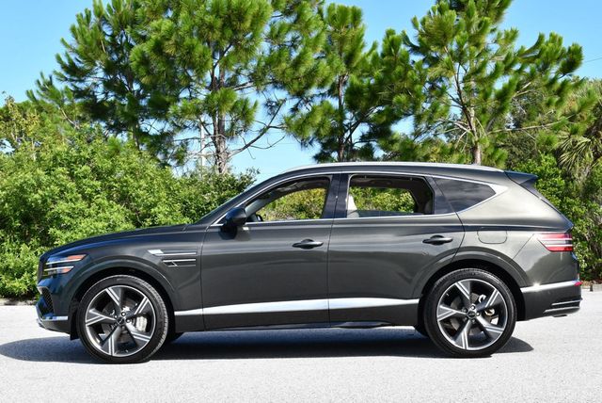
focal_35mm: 52
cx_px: 301
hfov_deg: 38.2
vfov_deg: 26.0
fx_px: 870
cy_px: 202
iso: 200
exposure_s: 1/250
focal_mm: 26
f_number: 8
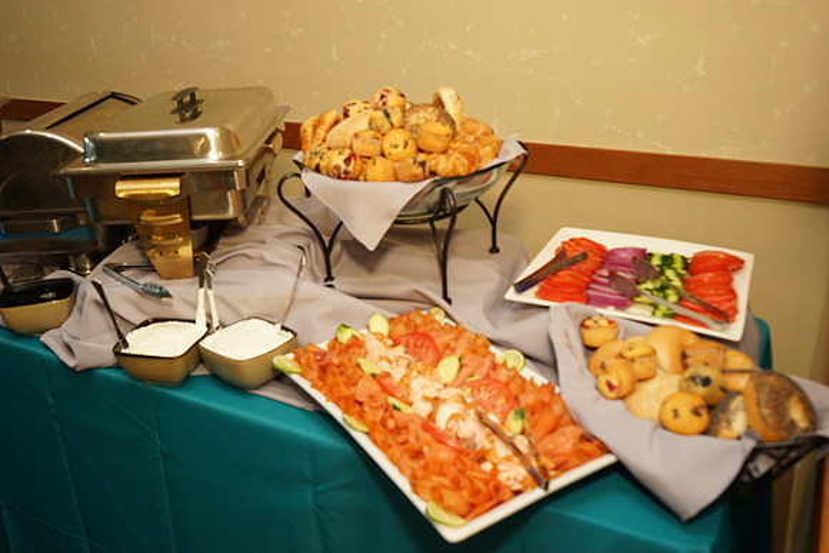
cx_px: 414
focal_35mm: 32
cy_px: 276
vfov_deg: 41.1
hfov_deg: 58.7
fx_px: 737
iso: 400
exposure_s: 1/80
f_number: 5.6
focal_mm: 32
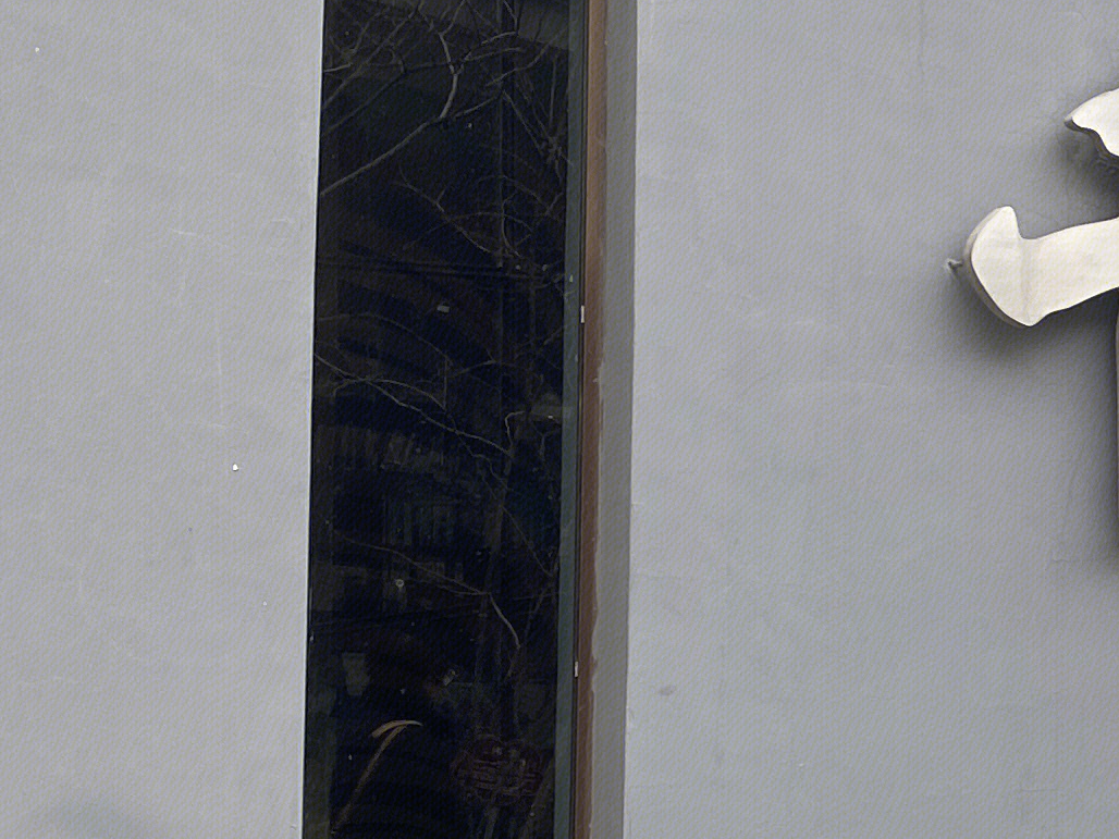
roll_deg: -1.0
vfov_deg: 14.5
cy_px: 499
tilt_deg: +3.3
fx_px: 3297
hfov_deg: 17.7
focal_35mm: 102
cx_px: 1576
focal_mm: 4.25
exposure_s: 1/202
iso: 32
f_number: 1.8
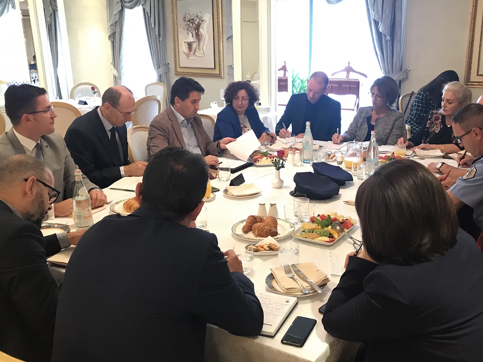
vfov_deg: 40.7
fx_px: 488
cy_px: 182
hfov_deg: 52.5
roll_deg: +0.3
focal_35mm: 35
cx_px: 272
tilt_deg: -17.3
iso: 100
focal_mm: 3.99
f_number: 1.8
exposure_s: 1/11
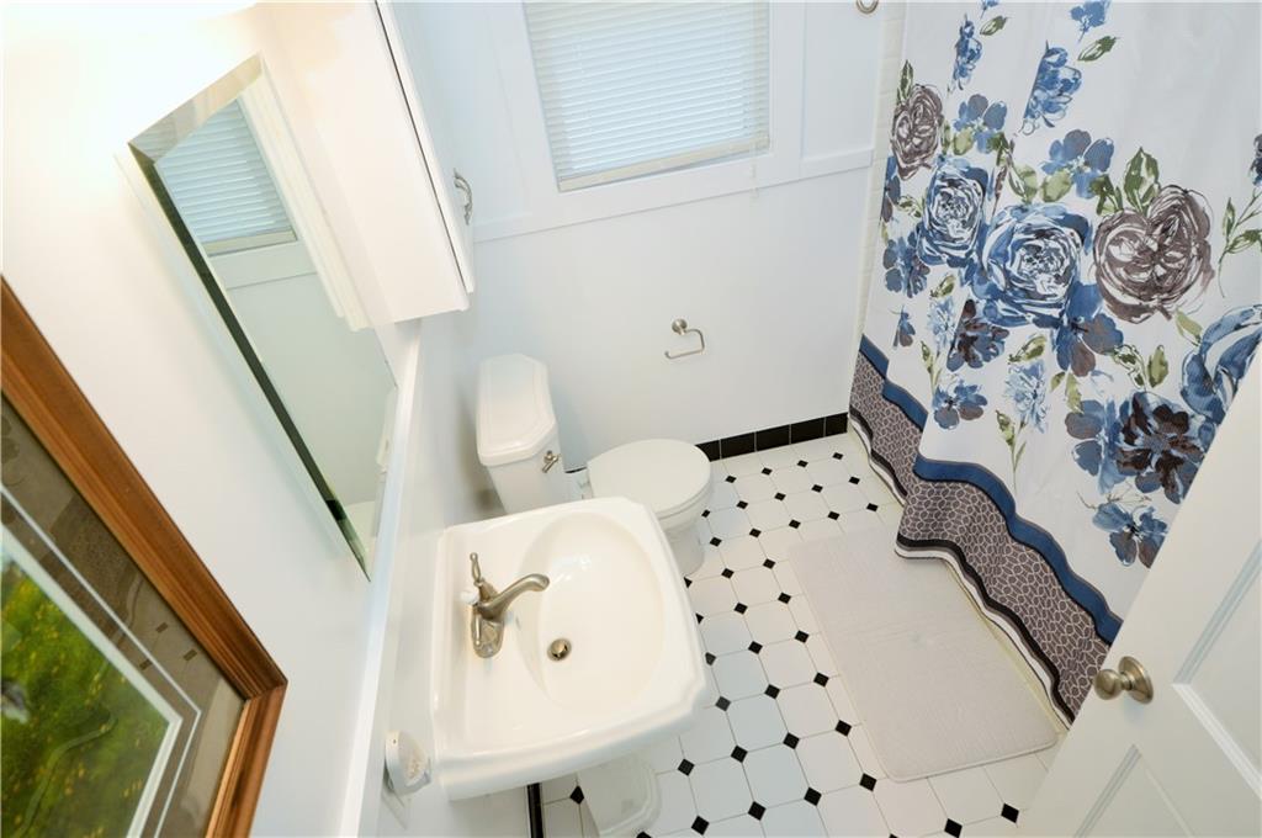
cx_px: 631
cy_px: 419
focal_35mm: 18
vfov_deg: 67.2
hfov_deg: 90.1
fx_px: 630
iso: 320
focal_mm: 12
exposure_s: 1/125
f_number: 5.6
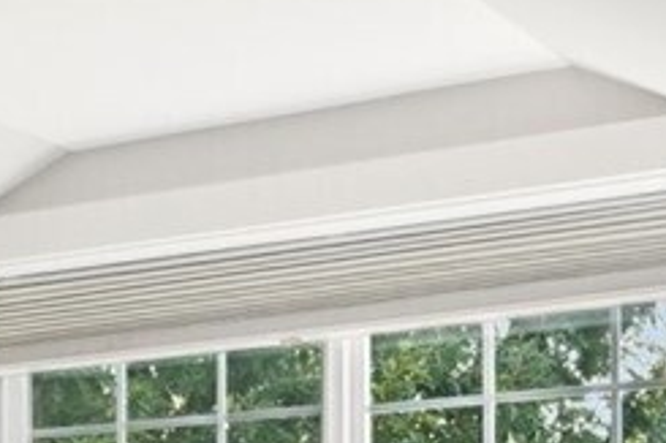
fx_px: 2052
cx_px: -77
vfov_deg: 11.5
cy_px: 779
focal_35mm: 111
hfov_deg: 17.8
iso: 1600
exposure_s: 1/60
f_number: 8
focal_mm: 16
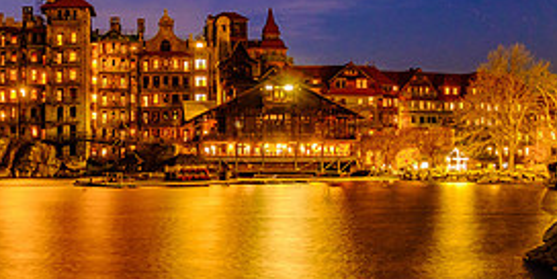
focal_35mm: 55
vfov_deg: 19.9
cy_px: 112
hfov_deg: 38.3
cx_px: 180
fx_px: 792
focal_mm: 16
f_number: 2.8
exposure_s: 18
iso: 200
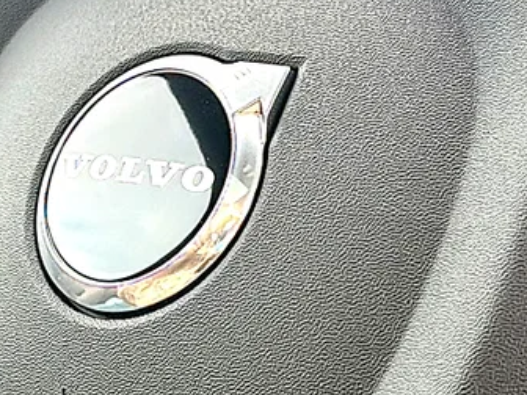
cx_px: 82
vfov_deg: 14.8
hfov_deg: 19.4
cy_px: 164
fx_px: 1522
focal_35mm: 100
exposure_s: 1/435
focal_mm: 6.86
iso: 100
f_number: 1.78
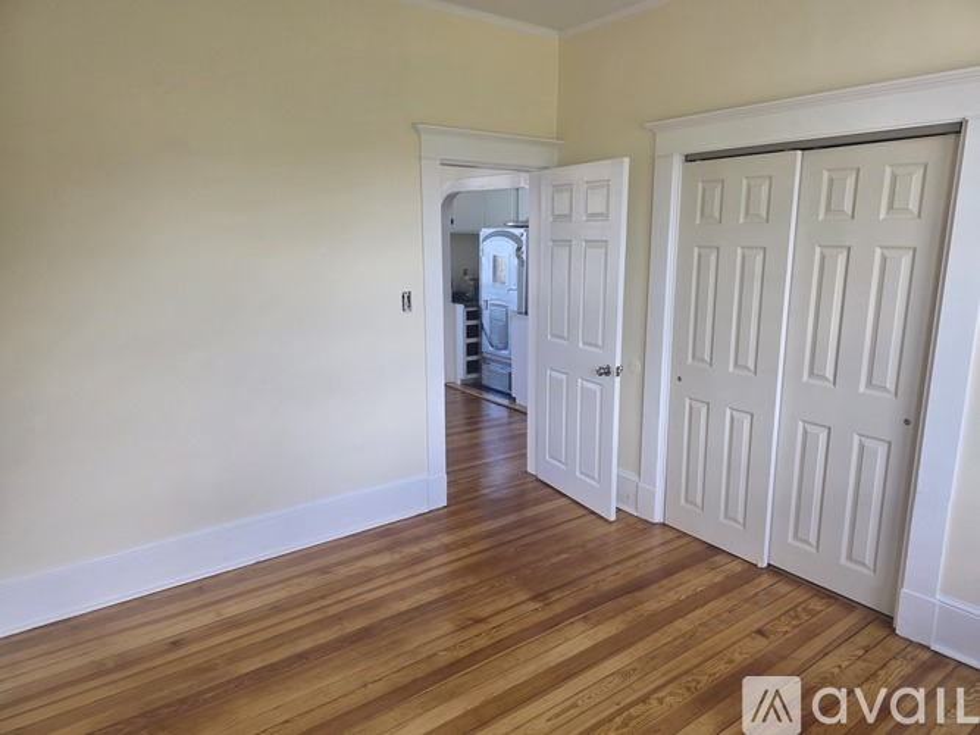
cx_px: 490
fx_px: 651
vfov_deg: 58.9
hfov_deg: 73.9
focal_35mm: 23
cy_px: 368
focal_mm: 6.3
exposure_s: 1/180
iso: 125
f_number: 1.7
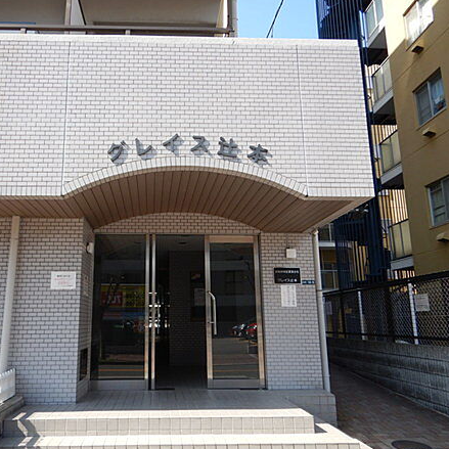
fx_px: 426
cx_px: 171
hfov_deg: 55.0
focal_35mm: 29
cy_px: 226
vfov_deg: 55.6
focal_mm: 4.3
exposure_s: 1/800
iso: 125
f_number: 2.8
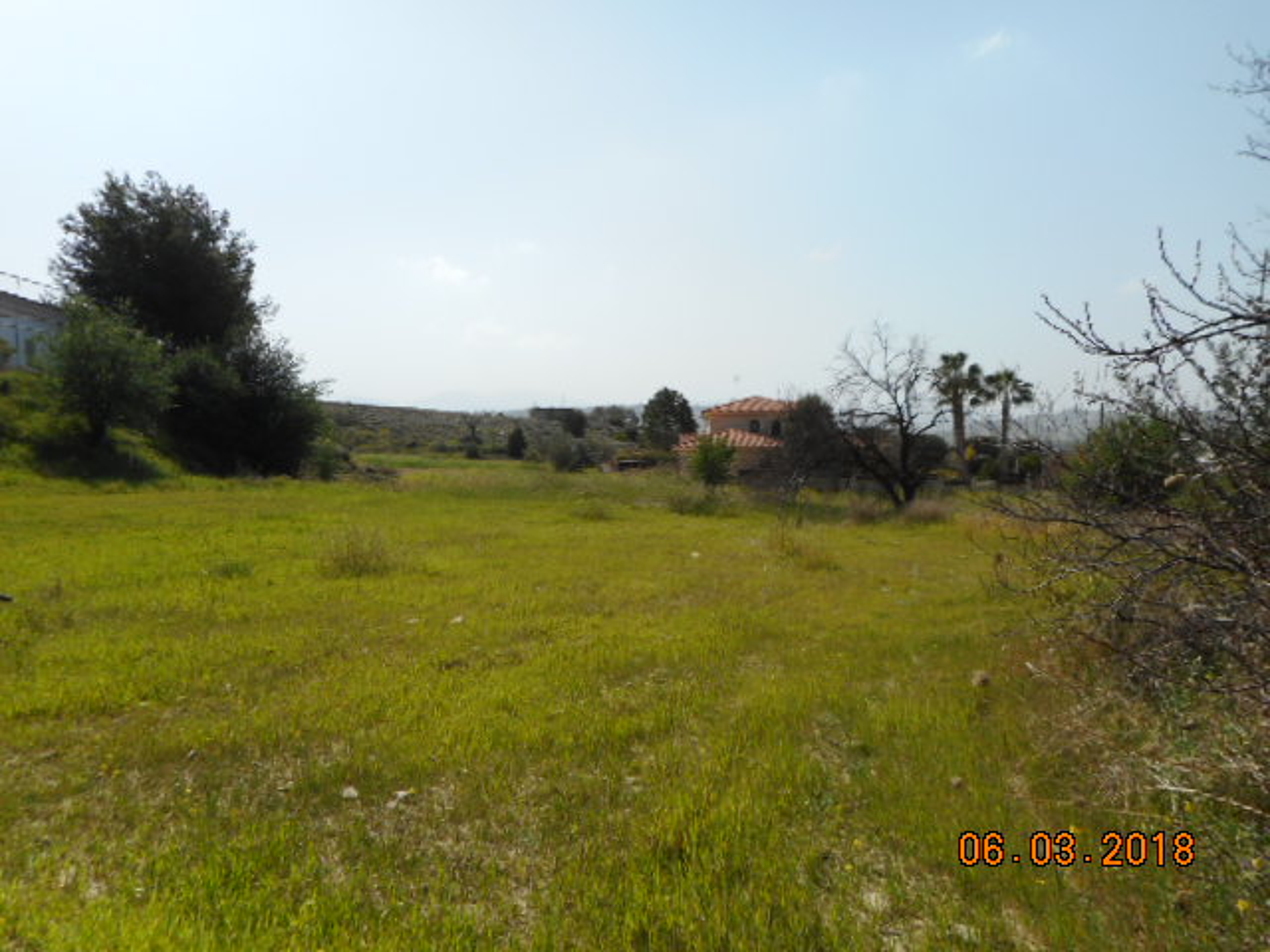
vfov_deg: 54.9
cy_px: 476
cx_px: 635
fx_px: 917
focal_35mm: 25
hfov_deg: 69.4
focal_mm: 4.5
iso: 80
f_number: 3.7
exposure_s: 1/1000
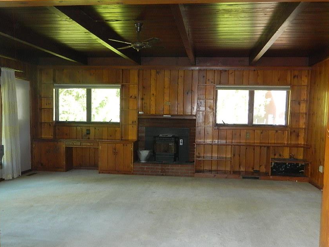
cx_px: 163
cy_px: 147
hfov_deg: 49.0
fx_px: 361
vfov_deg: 37.6
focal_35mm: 38
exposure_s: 1/30
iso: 320
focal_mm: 5.6
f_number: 3.2
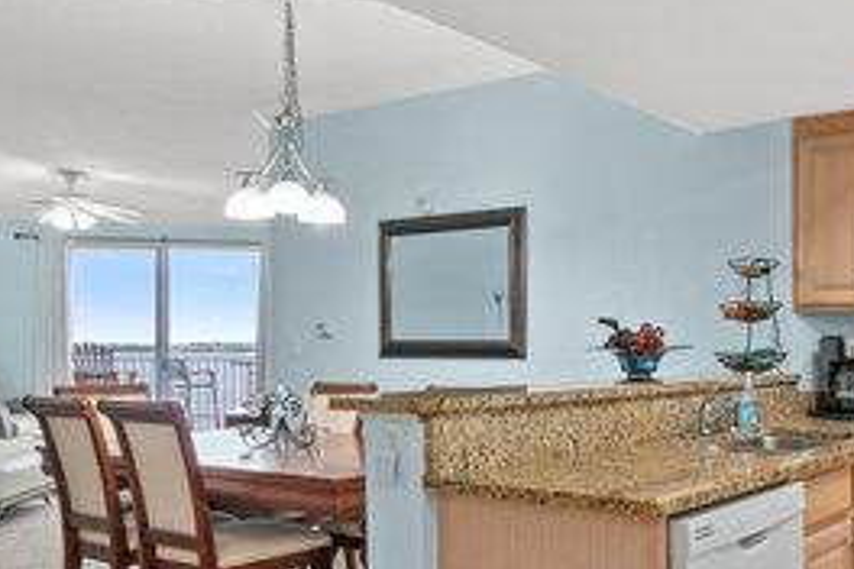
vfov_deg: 35.8
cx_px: 653
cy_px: 344
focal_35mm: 37
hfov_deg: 49.5
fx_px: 878
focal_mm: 10
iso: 800
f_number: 8
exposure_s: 1/6
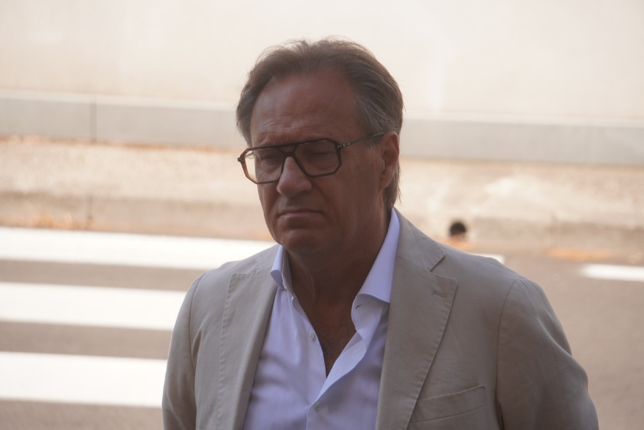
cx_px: 322
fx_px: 2444
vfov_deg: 10.1
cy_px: 215
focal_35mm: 136
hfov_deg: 15.0
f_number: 5.6
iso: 100
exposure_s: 1/320
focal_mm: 91
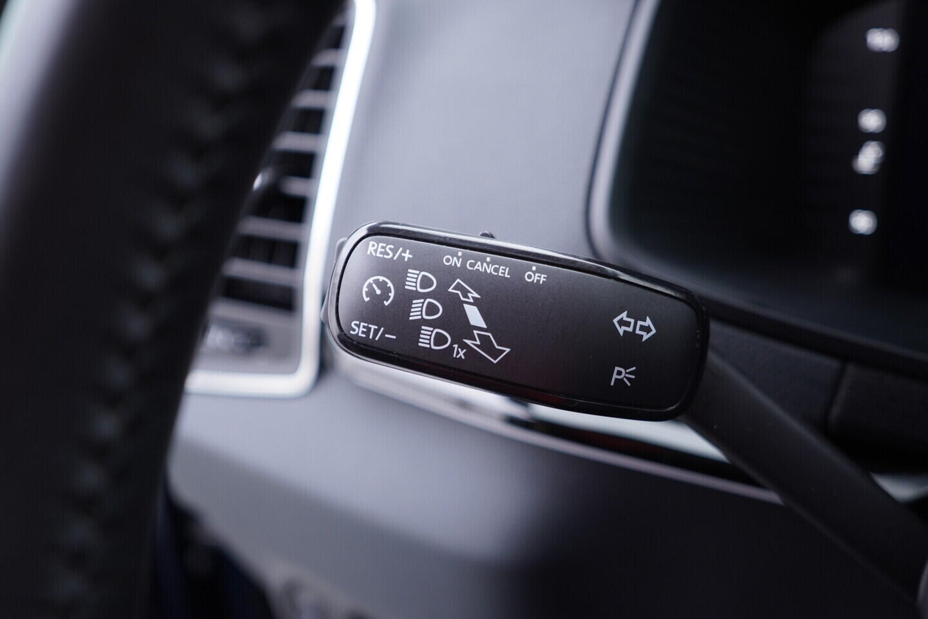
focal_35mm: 36
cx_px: 464
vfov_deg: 36.9
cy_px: 310
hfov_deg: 53.1
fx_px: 928
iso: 320
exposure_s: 1/40
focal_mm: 24
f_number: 2.8
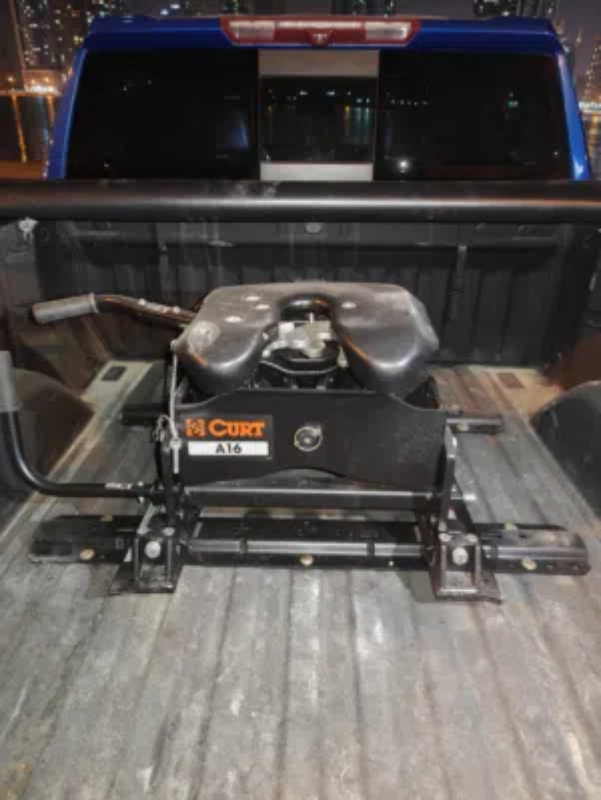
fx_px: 555
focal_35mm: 24
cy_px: 400
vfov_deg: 71.5
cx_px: 300
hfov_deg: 56.9
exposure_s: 1/14
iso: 3200
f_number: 1.7
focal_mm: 6.06
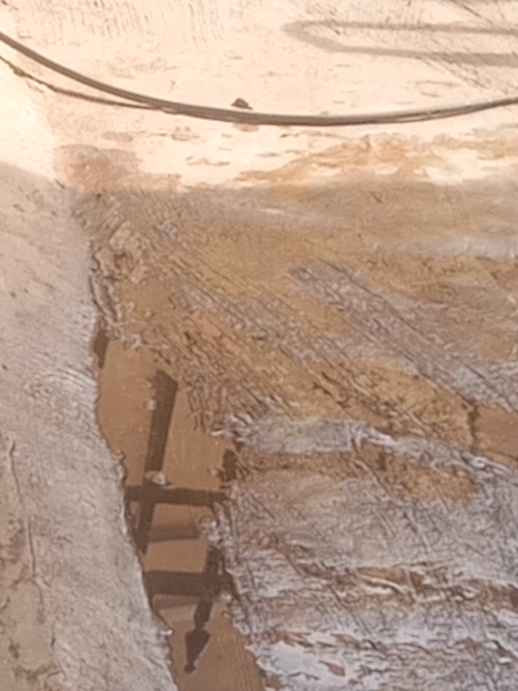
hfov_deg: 8.5
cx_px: -294
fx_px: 3411
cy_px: 645
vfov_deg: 11.5
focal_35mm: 171
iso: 100
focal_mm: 4.27
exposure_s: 1/108
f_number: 1.8
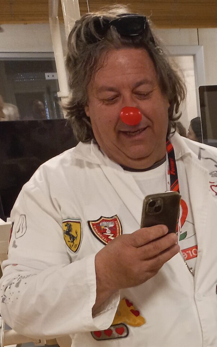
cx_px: 285
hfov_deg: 17.0
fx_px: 681
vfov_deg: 26.0
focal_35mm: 72
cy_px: 400
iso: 200
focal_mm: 4.6
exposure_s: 1/33.3
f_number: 1.8
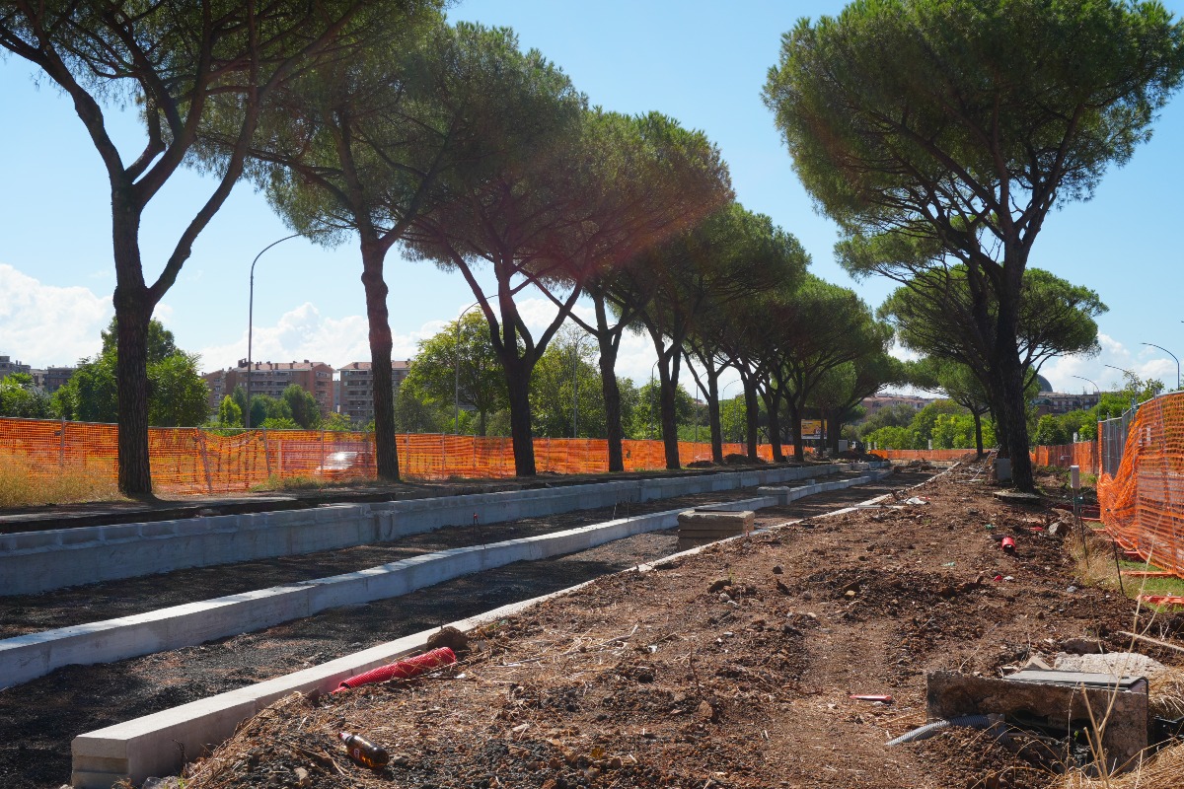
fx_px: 1579
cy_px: 394
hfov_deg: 41.1
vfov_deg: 28.1
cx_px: 592
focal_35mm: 48
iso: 100
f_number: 11
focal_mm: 32
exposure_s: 1/160
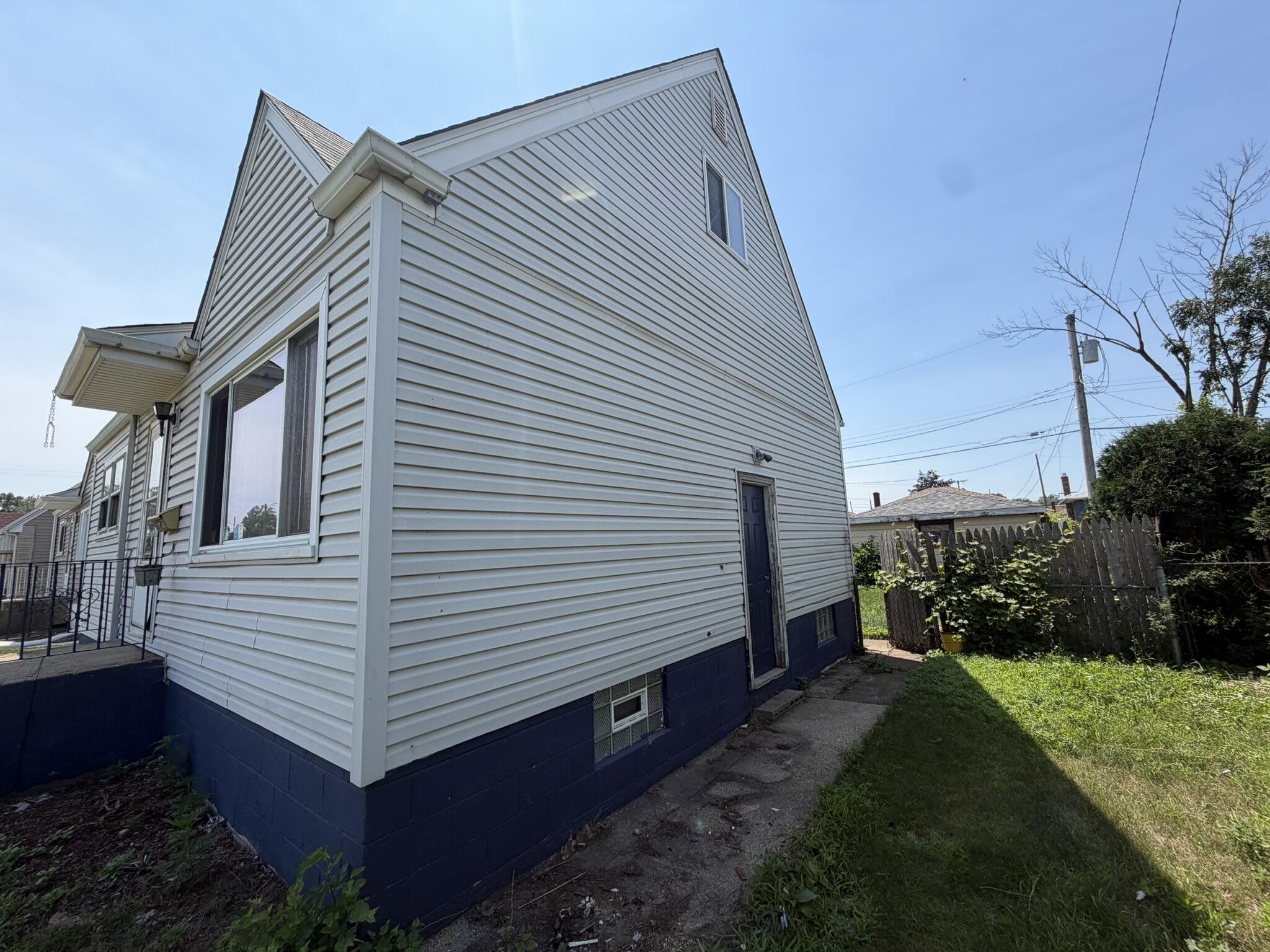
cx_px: 635
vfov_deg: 85.7
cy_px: 476
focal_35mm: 14
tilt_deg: +10.0
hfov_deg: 102.1
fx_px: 514
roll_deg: +4.5
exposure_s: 1/770
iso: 25
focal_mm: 2.22
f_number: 2.2
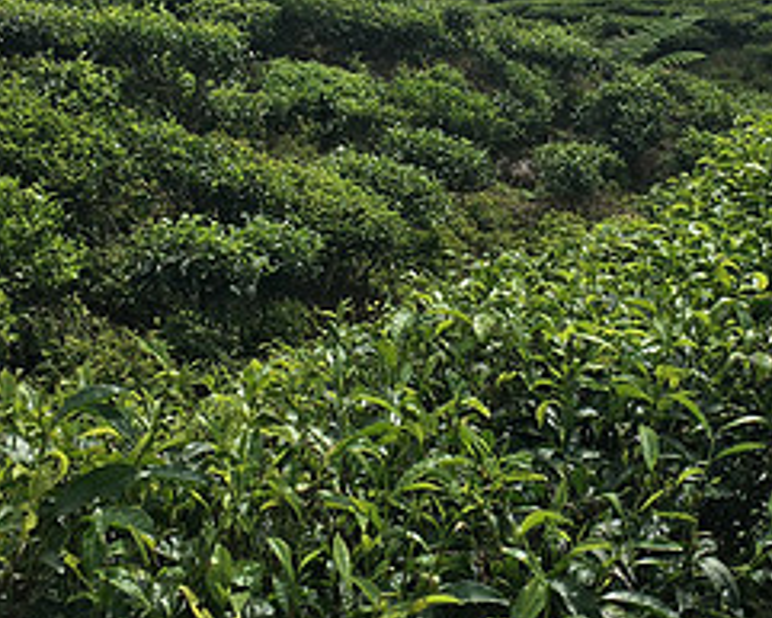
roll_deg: -0.3
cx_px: 480
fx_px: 1554
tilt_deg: -10.4
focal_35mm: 68
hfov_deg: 27.8
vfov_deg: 22.1
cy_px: 104
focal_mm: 4.15
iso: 25
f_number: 2.2
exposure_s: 1/1672
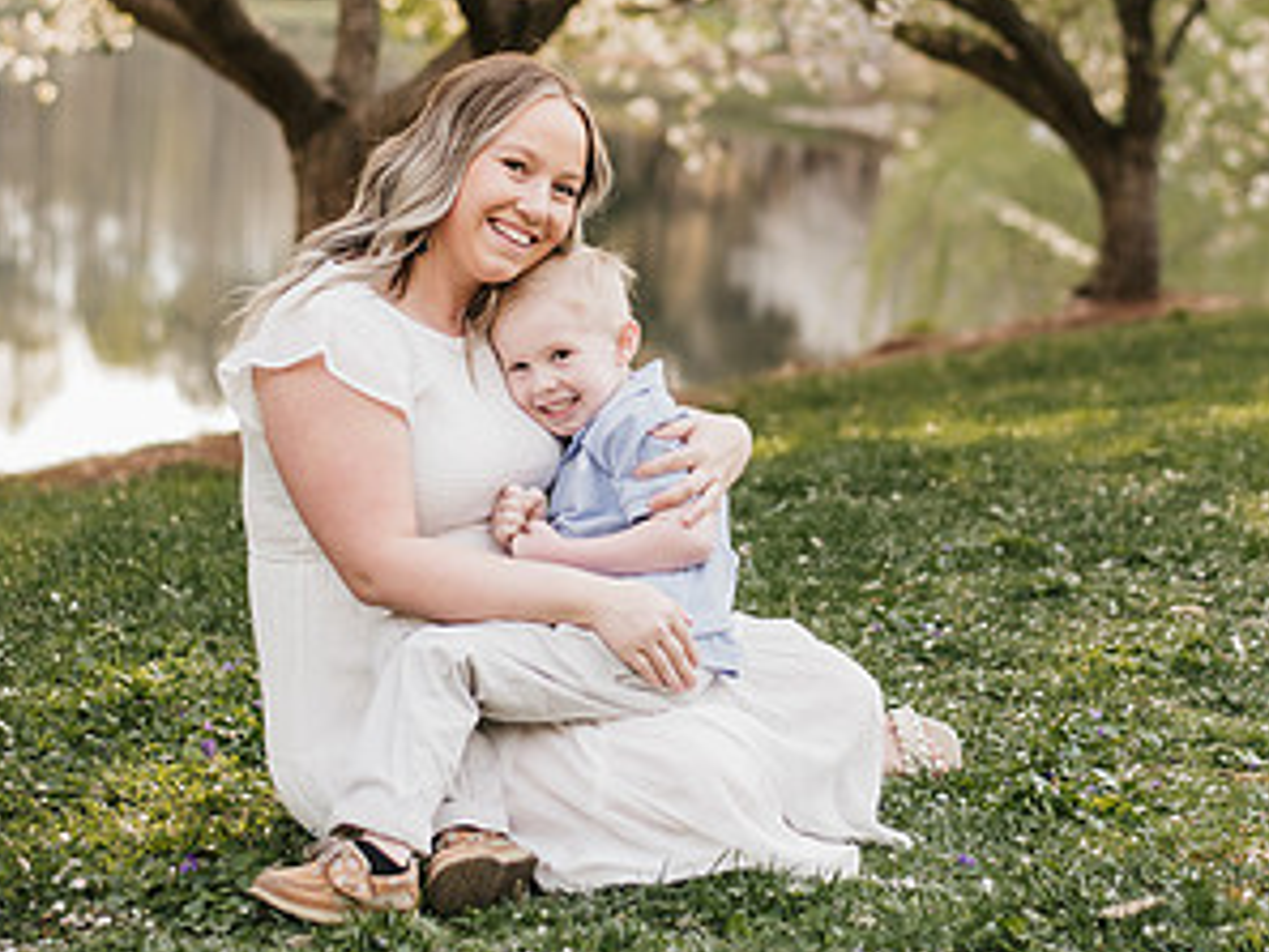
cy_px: 271
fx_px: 3447
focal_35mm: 94
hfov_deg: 20.8
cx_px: 799
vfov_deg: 15.7
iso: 125
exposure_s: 1/400
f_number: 2.2
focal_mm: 50
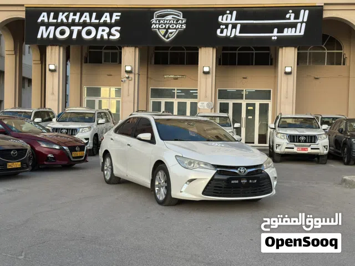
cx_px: 178
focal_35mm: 48
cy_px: 133
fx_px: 492
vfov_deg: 30.3
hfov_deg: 39.7
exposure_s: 1/1145
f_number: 1.78
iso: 80
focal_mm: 6.86
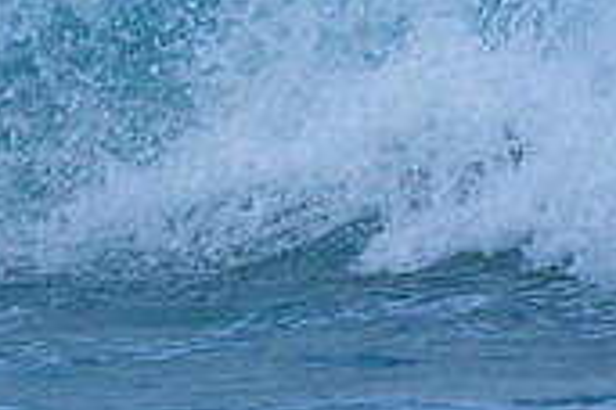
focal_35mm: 2540
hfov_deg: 0.8
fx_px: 43459
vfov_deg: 0.5
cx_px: -148
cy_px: -117
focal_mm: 500
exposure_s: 1/400
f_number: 5.6
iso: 140
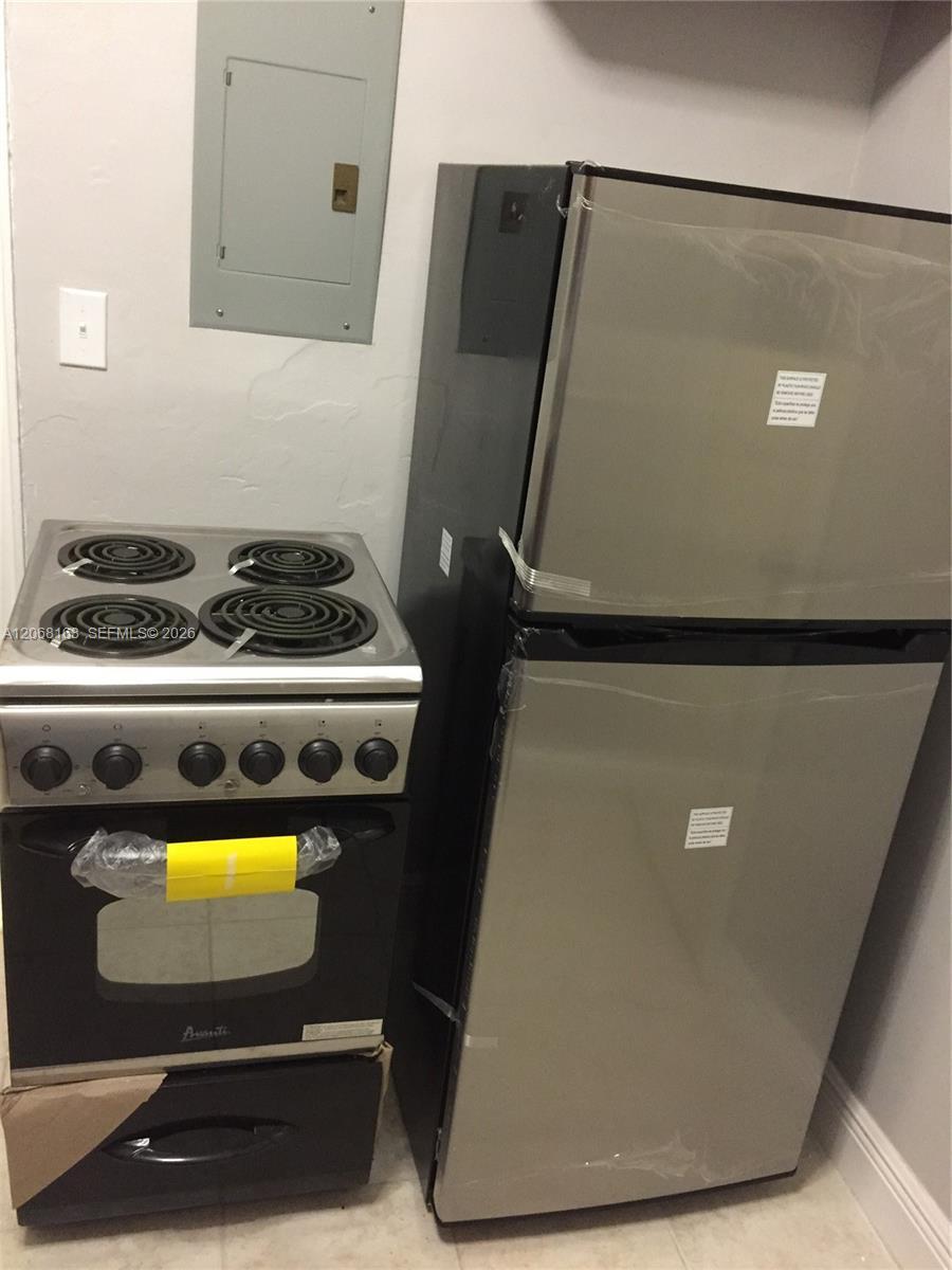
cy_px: 635
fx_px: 1063
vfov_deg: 61.7
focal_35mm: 29
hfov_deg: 48.2
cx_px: 476
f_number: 2.2
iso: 250
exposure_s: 1/17
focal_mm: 4.15
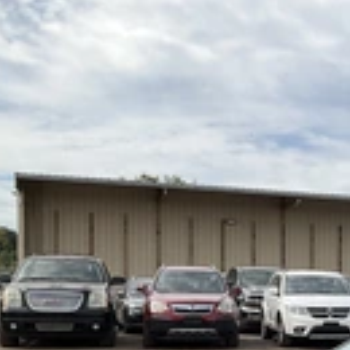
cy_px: 337
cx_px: 503
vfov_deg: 21.3
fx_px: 904
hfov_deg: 19.5
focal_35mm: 79
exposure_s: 1/2320
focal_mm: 3
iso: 25
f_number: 1.8
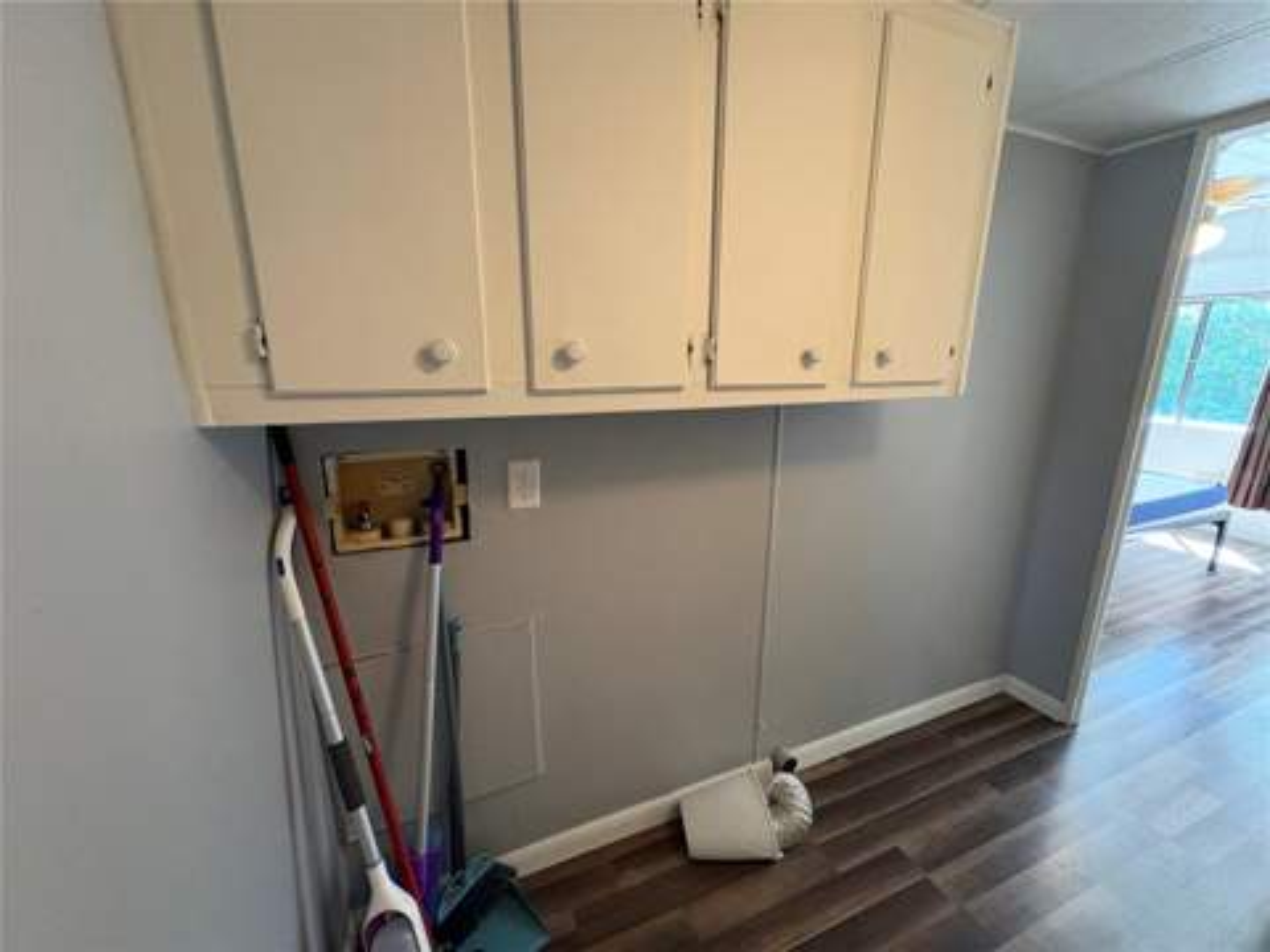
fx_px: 514
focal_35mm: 14
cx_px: 635
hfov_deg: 102.1
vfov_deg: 85.7
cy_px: 476
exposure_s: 1/60
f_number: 2.2
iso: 500
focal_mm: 2.22
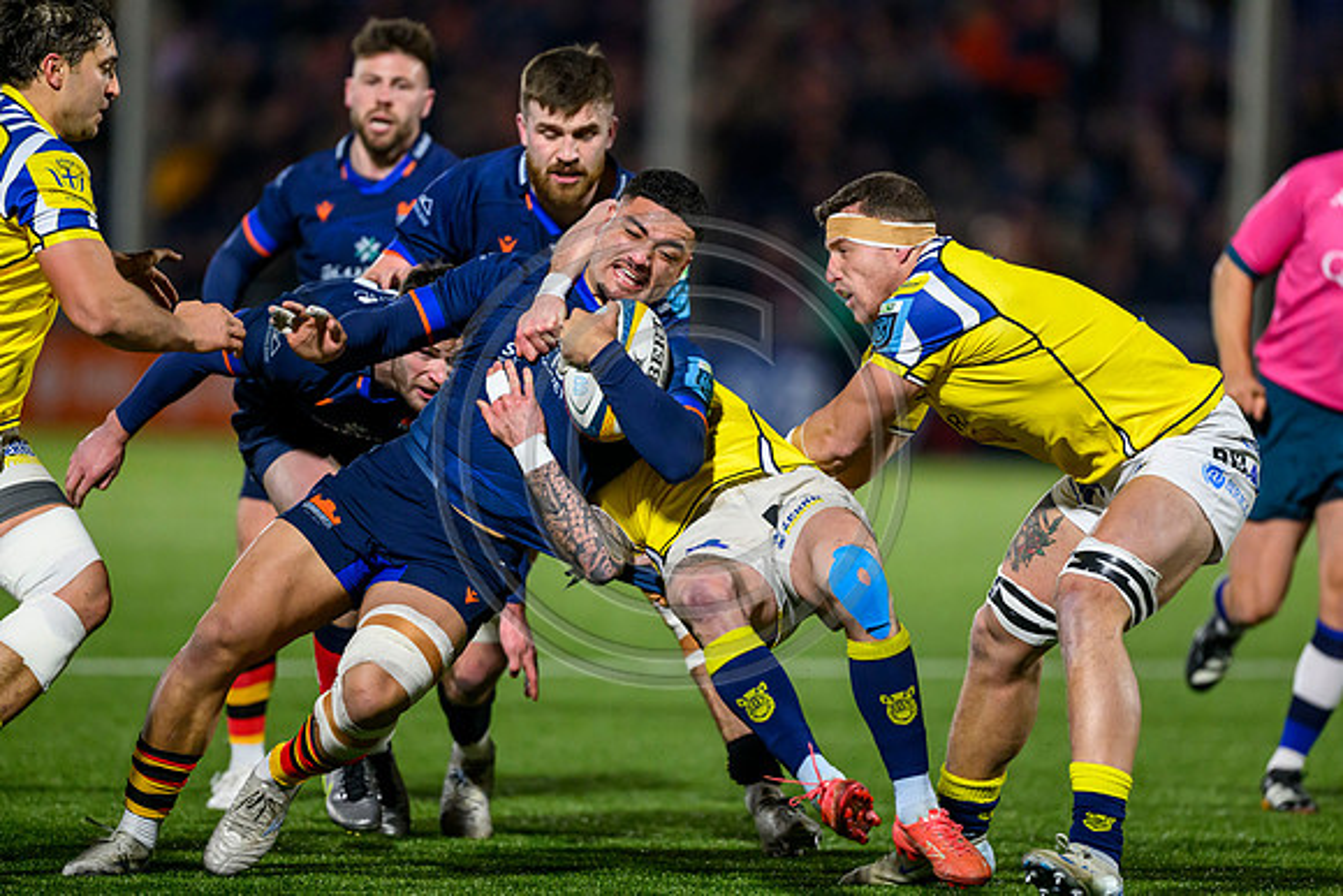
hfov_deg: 5.2
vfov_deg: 3.4
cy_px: 448
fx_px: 14925
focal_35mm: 400
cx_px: 672
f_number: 3.2
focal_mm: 400
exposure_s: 1/1250
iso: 5000
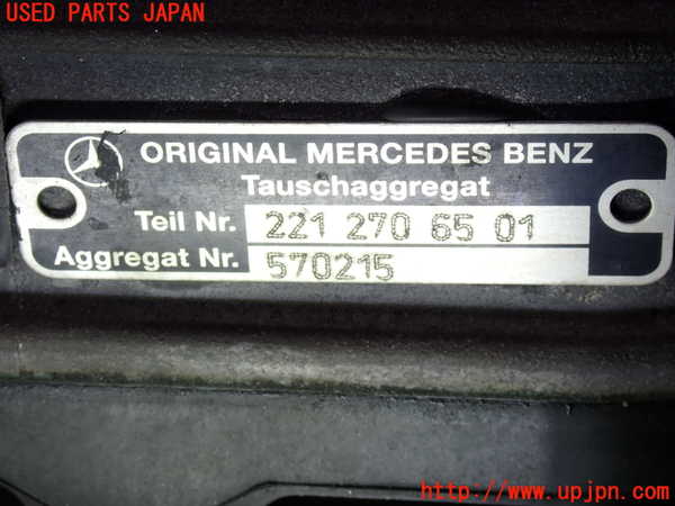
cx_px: 338
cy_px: 253
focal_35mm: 100
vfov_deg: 14.8
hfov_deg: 19.6
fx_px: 1950
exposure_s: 1/160
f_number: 6.3
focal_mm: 18
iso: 100
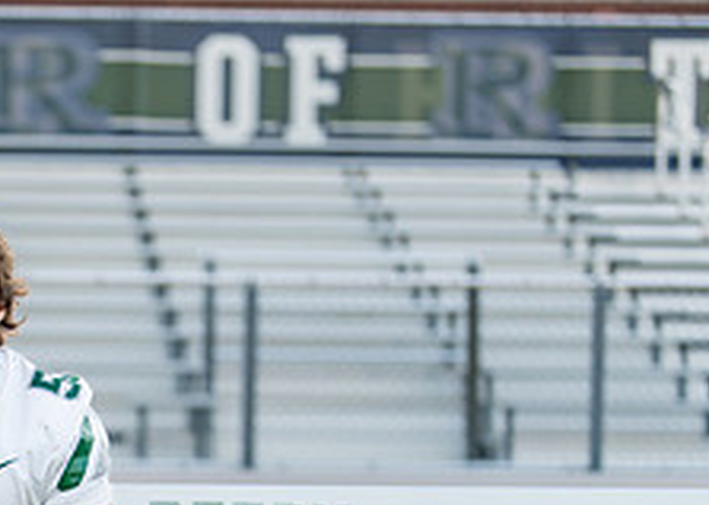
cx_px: -38
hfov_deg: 14.5
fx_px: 2737
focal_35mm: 136
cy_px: 600
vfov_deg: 10.4
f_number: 1.2
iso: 100
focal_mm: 50
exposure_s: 1/800
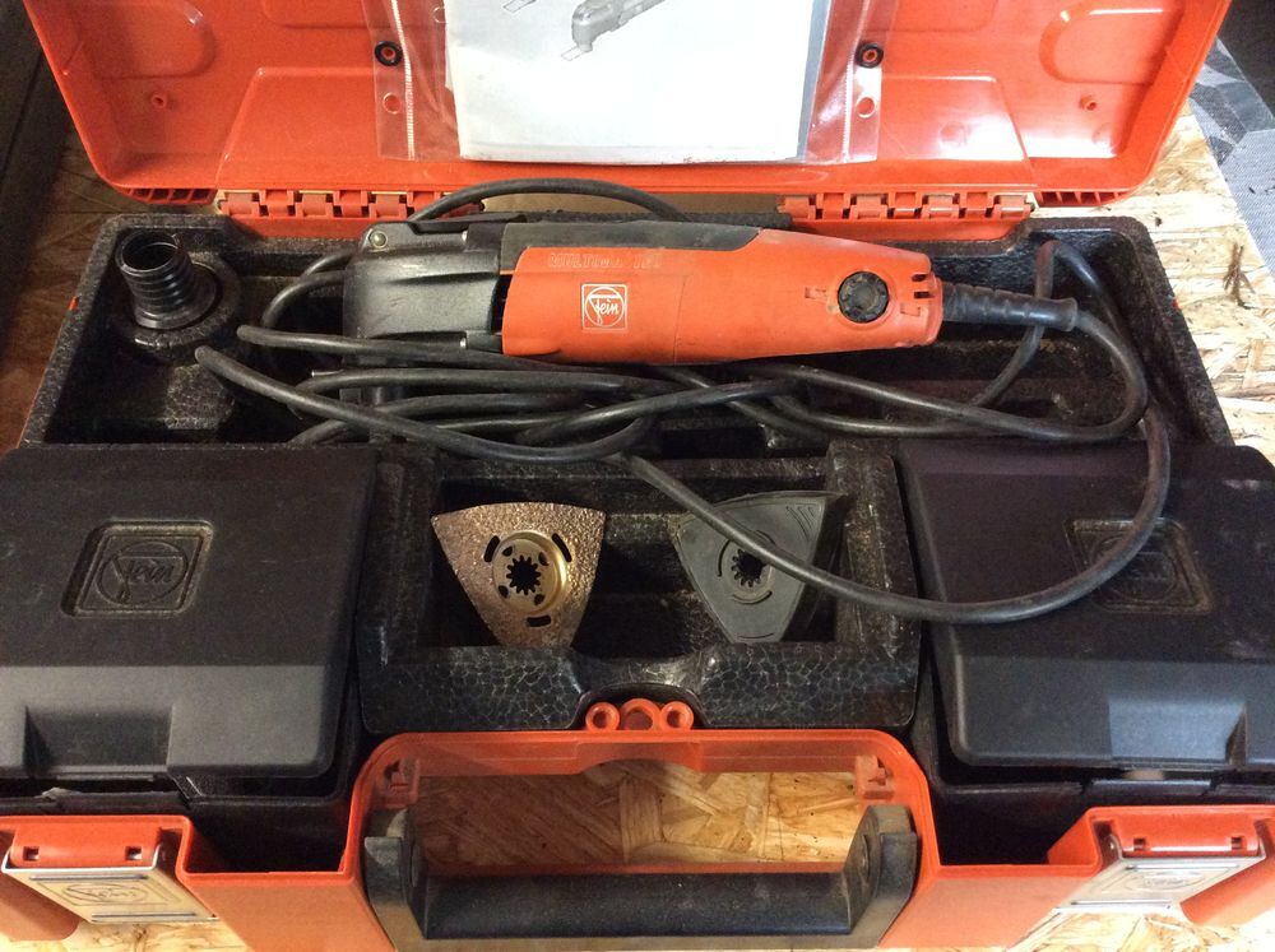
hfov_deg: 56.9
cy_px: 476
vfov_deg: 44.1
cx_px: 638
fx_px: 1177
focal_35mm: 32
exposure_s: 1/17
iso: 320
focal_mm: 3.3
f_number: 2.4
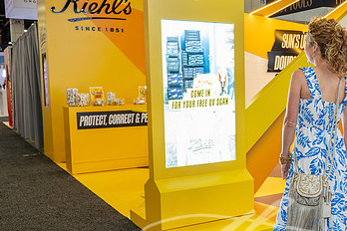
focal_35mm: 45
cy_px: 141
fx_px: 434
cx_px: 236
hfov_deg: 42.9
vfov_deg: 29.8
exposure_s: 1/50
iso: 1250
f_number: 5.6
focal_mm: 27
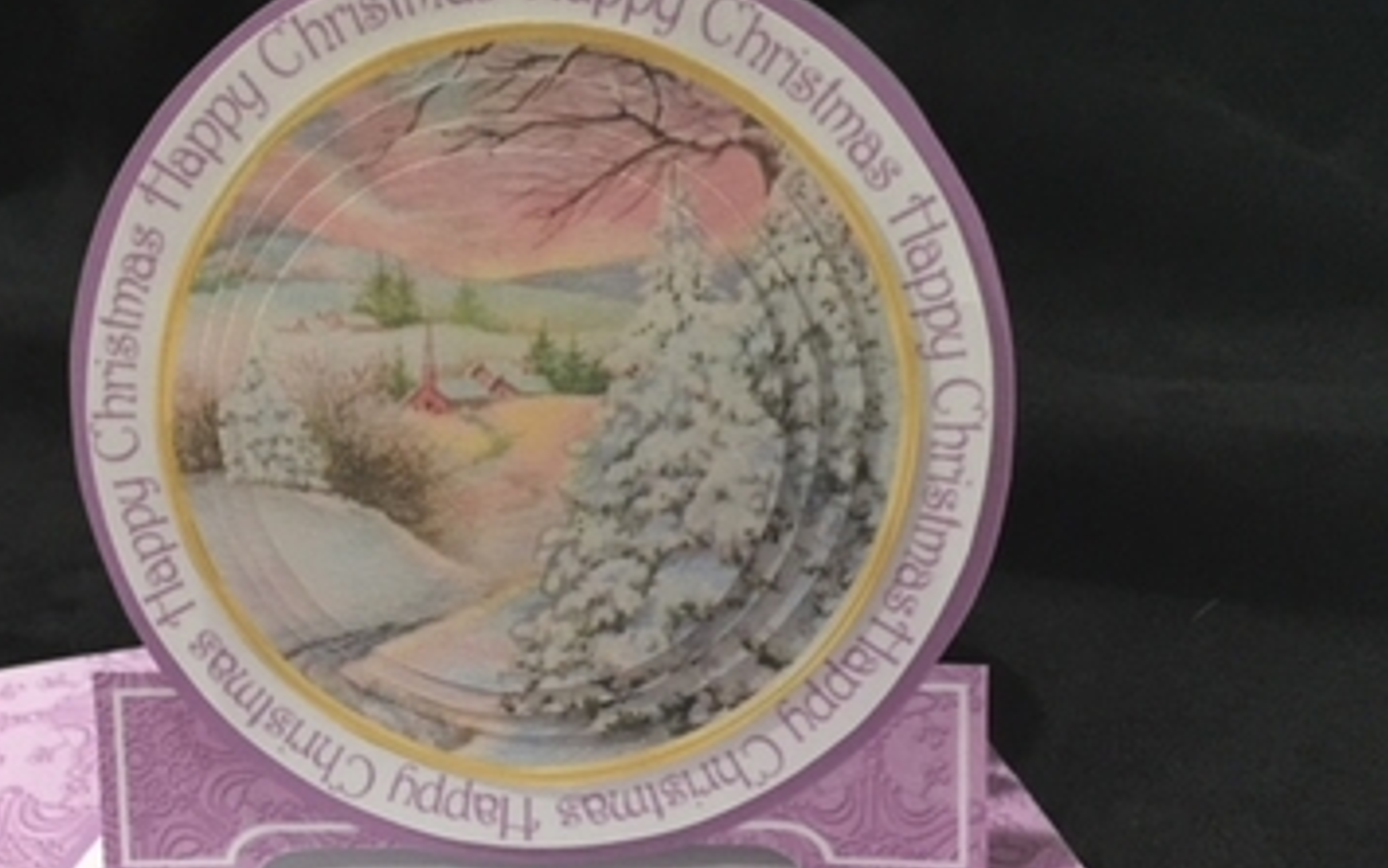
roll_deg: +0.8
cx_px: 571
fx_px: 1476
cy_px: 491
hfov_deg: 50.1
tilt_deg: -27.5
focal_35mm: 39
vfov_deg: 32.7
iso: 160
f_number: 2.2
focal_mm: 4.15
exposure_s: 1/33
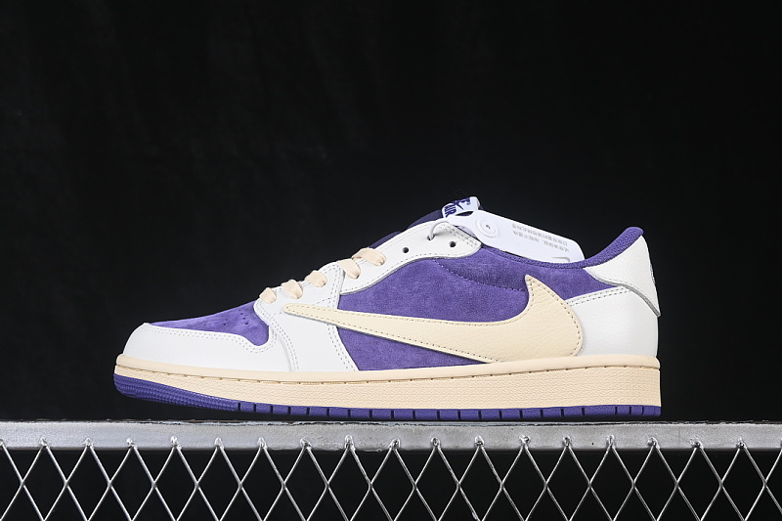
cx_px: 391
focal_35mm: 75
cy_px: 260
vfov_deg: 18.2
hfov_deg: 27.0
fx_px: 1629
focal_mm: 50
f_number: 8
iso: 160
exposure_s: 1/80
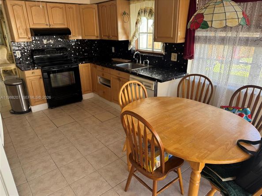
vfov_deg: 56.8
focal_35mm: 24
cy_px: 98
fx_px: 182
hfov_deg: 71.6
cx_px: 131
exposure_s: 1/121
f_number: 1.78
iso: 100
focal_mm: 6.76
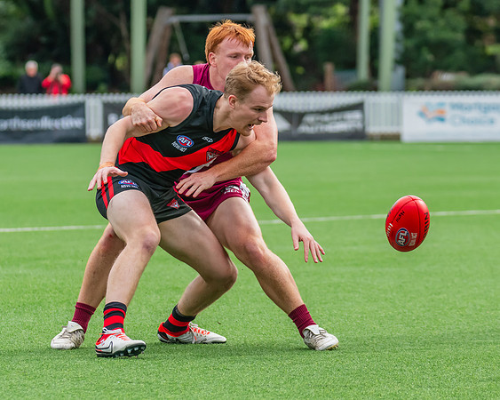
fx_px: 5013
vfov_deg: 4.6
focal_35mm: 339
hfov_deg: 5.7
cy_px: 109
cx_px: 214
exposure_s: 1/1250
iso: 800
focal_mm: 190
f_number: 5.6
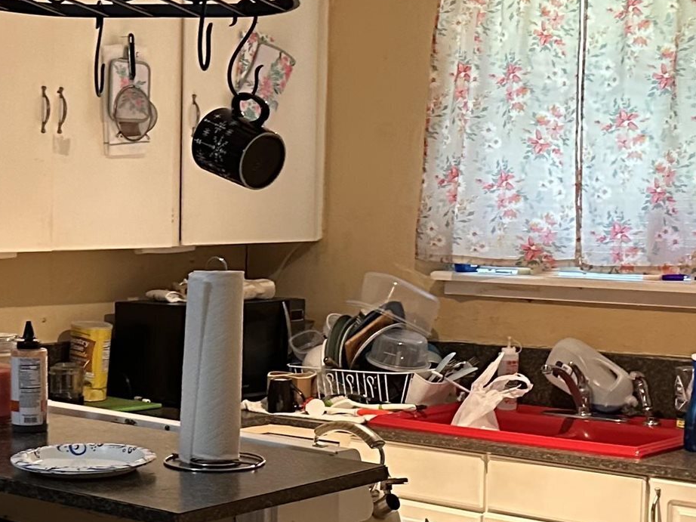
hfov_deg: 23.9
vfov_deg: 18.3
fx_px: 1608
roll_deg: -1.7
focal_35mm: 80
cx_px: 111
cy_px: 375
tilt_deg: -6.6
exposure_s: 1/60
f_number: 1.78
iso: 640
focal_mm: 6.86
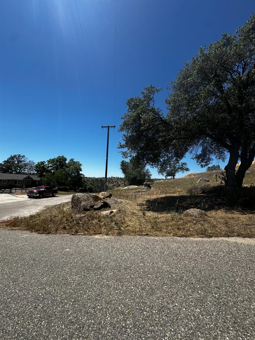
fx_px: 138
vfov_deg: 102.1
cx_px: 128
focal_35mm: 14
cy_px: 170
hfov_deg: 85.7
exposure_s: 1/1949
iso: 50
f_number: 2.2
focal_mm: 2.22
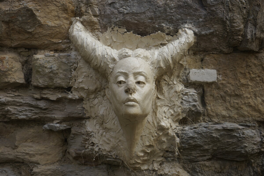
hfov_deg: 28.8
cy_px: 88
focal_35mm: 70
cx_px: 132
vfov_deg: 19.5
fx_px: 513
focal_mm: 70
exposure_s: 1/125
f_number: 5.6
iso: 160
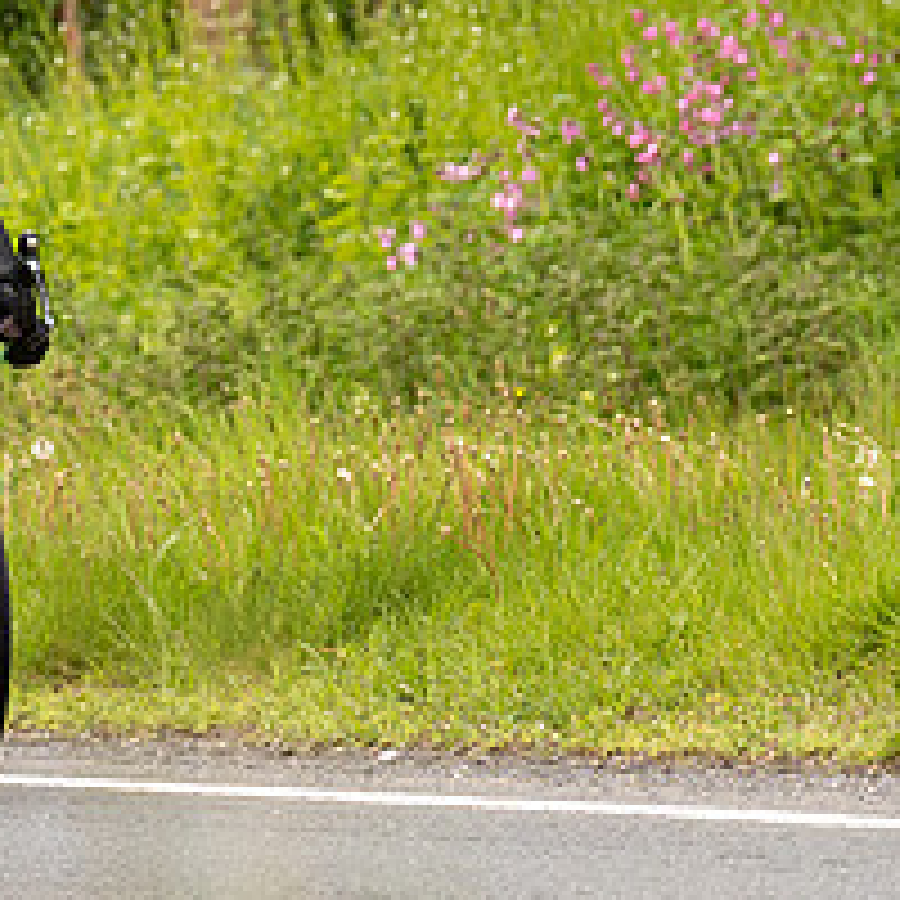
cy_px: 124
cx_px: -300
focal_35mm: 721
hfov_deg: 2.4
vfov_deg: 2.4
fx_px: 21208
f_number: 4.5
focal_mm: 200
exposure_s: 1/1000
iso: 320
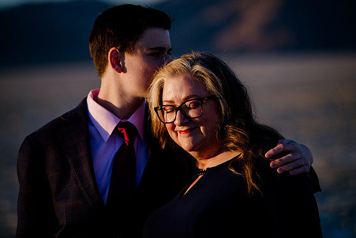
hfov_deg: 12.8
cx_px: 178
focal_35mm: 160
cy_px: 119
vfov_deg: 8.6
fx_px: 1583
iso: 200
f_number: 2.8
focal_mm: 160
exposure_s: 1/1000
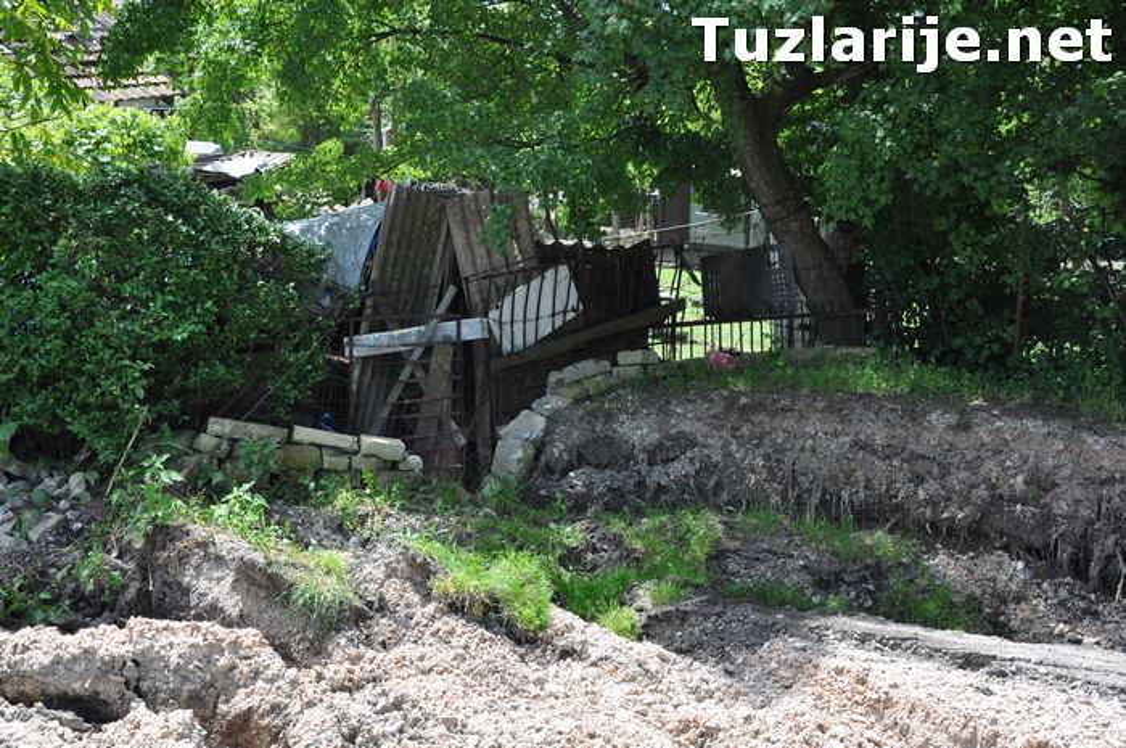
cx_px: 563
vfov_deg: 29.8
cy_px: 374
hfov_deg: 43.6
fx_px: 1406
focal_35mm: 45
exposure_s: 1/180
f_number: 6.7
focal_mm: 30
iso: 200
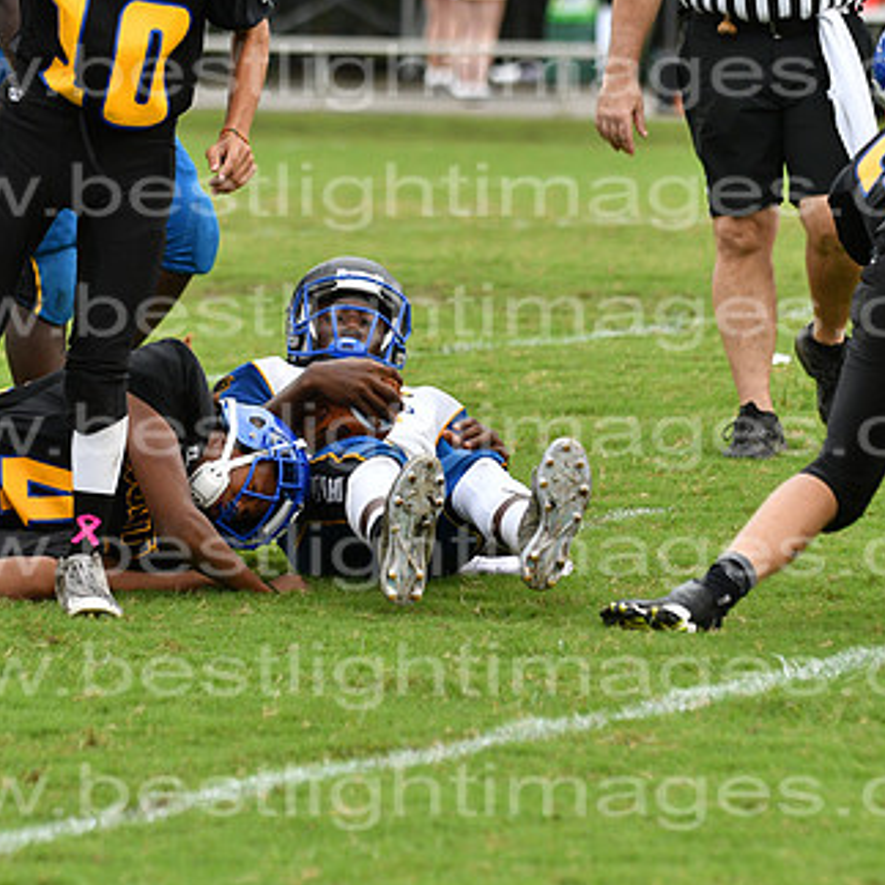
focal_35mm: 321
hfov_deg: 5.5
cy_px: 377
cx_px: 438
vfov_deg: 5.5
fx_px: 9285
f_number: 3.5
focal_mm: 140
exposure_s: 1/2500
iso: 800
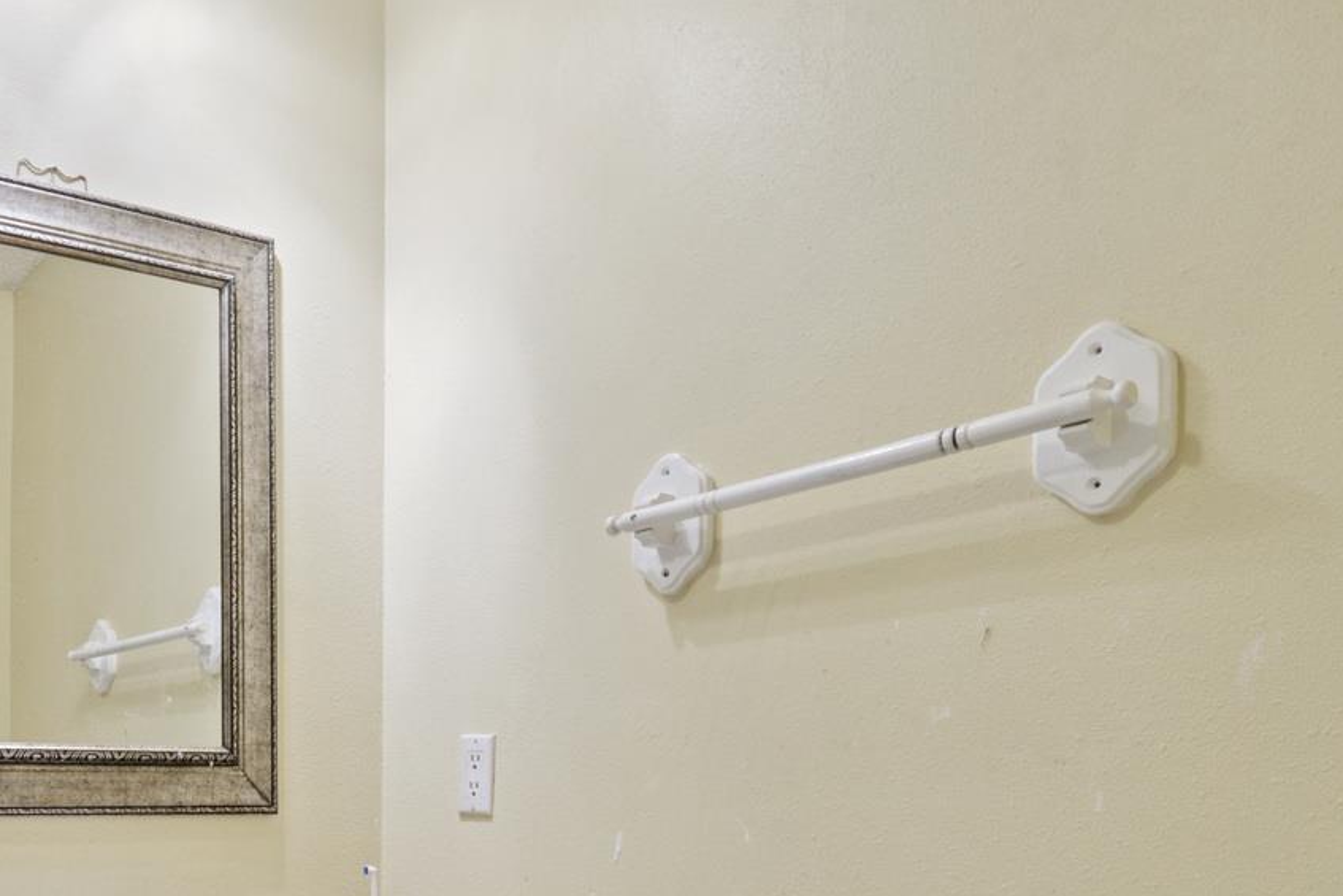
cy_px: 792
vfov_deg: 36.7
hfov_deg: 50.8
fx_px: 1269
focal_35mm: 34
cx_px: 190
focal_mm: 18
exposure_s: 1/30
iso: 800
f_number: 11
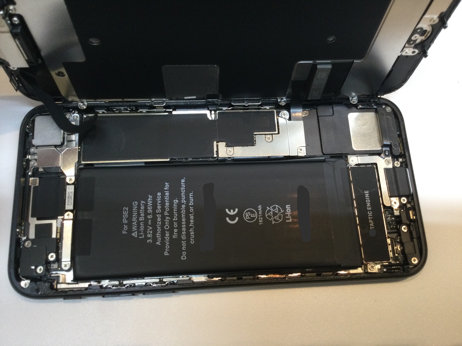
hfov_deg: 58.4
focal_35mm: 31
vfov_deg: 45.4
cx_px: 231
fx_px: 414
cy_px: 173
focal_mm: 3.3
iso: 64
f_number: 2.4
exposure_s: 1/30
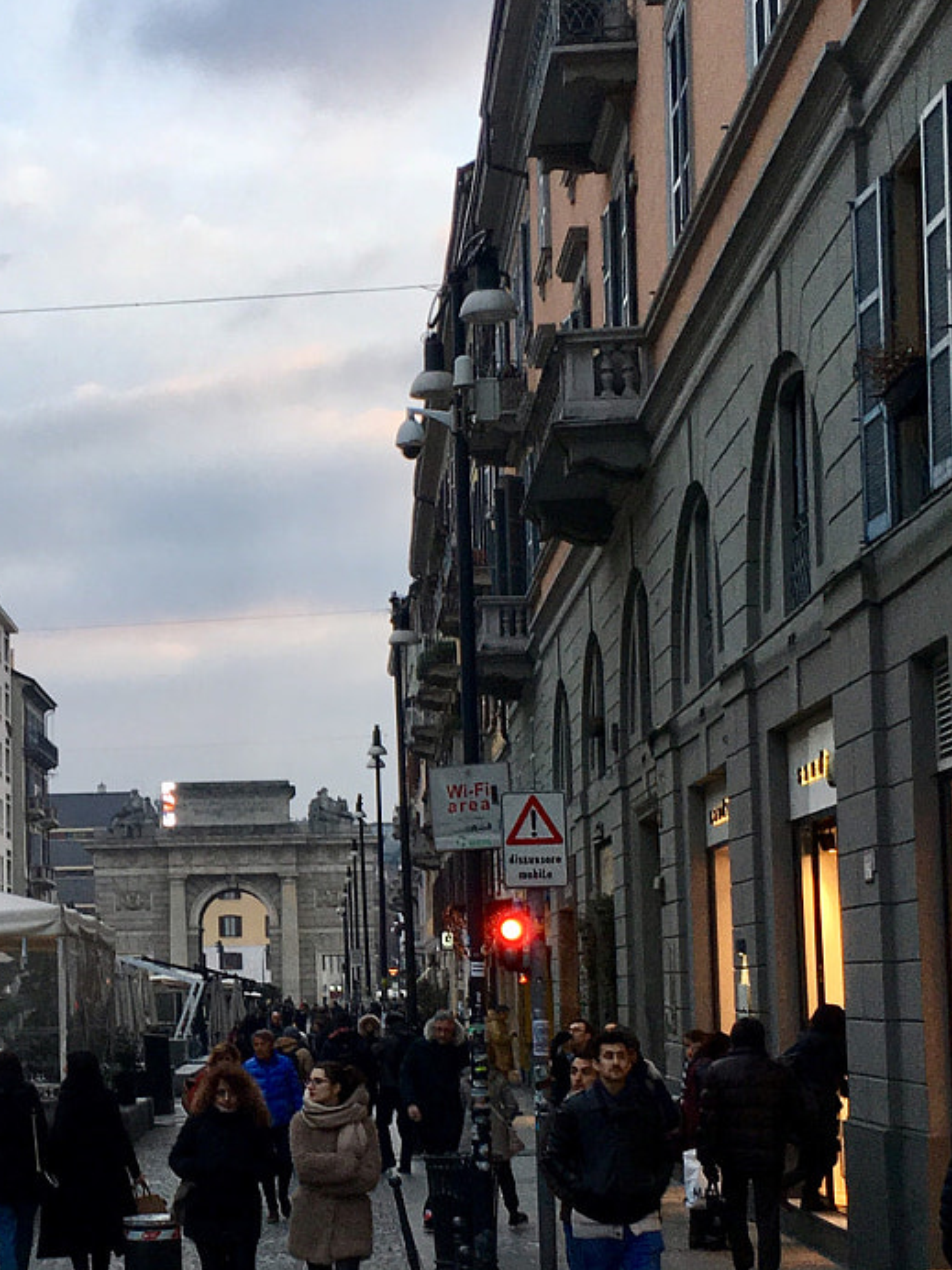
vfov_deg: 28.9
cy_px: 777
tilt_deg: +5.6
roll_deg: +0.9
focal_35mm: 67
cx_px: 48
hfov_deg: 21.3
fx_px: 2459
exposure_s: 1/100
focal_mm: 4.15
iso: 40
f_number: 2.2
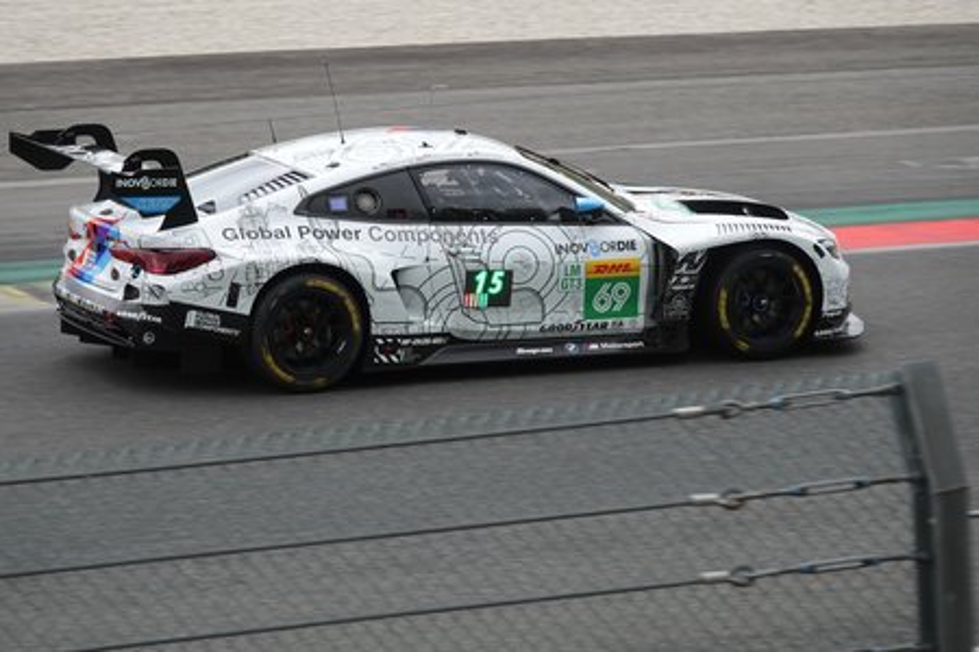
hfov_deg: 10.7
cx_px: 490
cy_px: 326
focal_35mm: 192
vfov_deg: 7.2
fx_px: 5221
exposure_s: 1/800
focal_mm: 70.27
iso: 200
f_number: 4
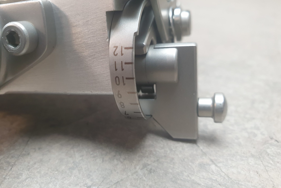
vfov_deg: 46.3
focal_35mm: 28
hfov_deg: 65.5
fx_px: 219
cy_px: 86
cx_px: 136
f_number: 2.4
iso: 200
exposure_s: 1/50
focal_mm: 4.3
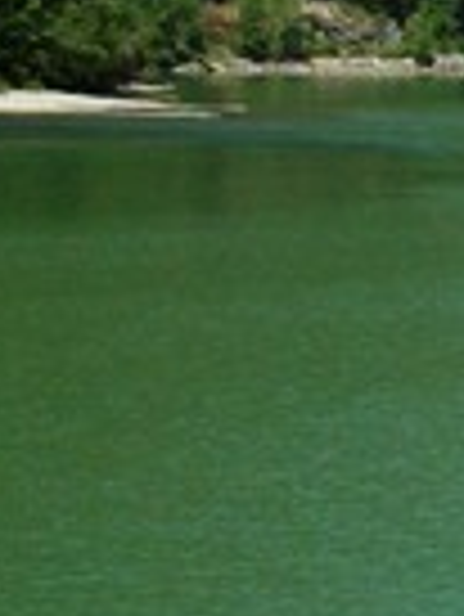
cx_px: 1122
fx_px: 2659
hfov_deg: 9.0
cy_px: 306
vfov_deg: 13.2
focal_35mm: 149
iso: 80
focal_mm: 5.7
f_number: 5.5
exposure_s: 1/500
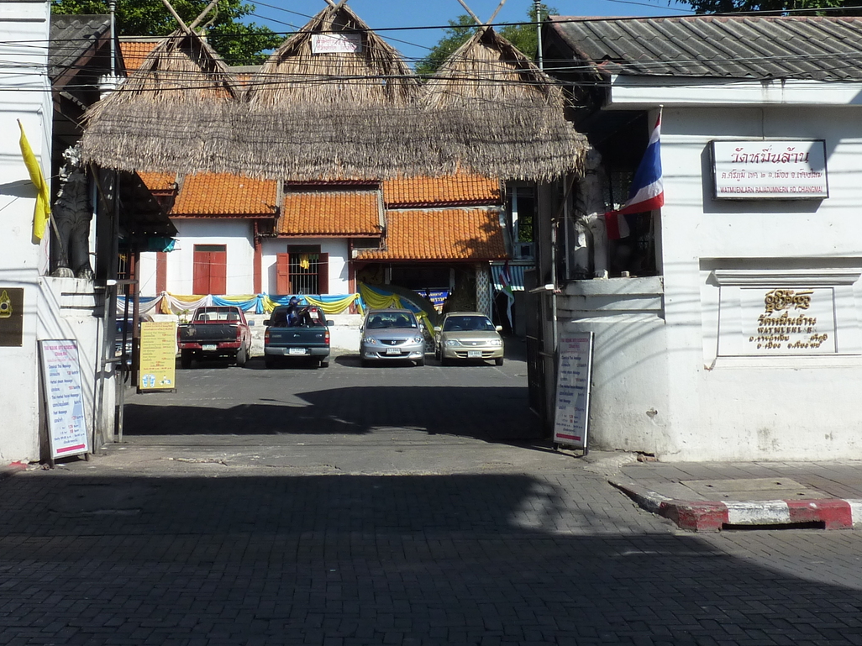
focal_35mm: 39
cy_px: 171
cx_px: 340
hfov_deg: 47.6
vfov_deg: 36.1
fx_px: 971
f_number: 5.6
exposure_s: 1/500
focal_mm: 4.1
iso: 125
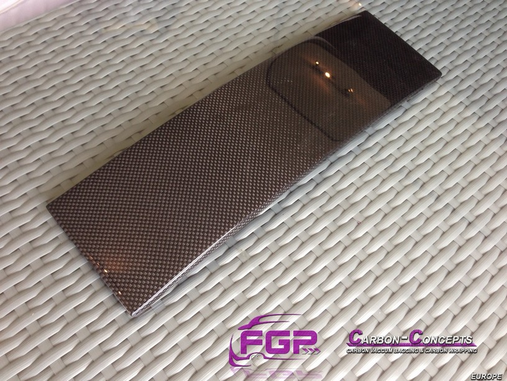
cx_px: 254
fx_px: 483
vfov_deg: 42.9
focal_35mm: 33
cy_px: 190
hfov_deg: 55.4
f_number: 2.4
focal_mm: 4.12
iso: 64
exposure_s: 1/40
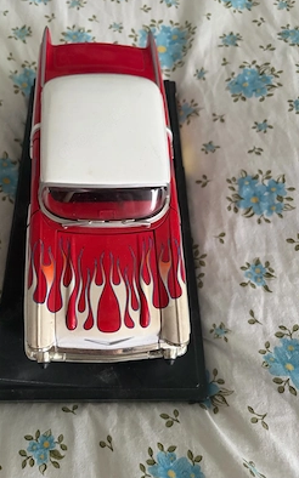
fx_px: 365
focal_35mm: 28
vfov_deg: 66.5
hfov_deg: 44.3
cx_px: 119
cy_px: 239
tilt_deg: -62.6
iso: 500
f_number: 1.6
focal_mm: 5.96
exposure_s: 1/44
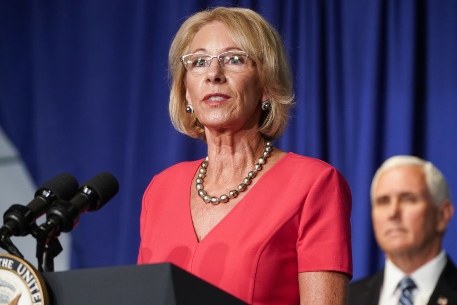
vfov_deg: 5.1
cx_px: 228
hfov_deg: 7.6
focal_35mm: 270
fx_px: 3428
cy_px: 152
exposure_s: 1/250
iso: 3200
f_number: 5.6
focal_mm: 270
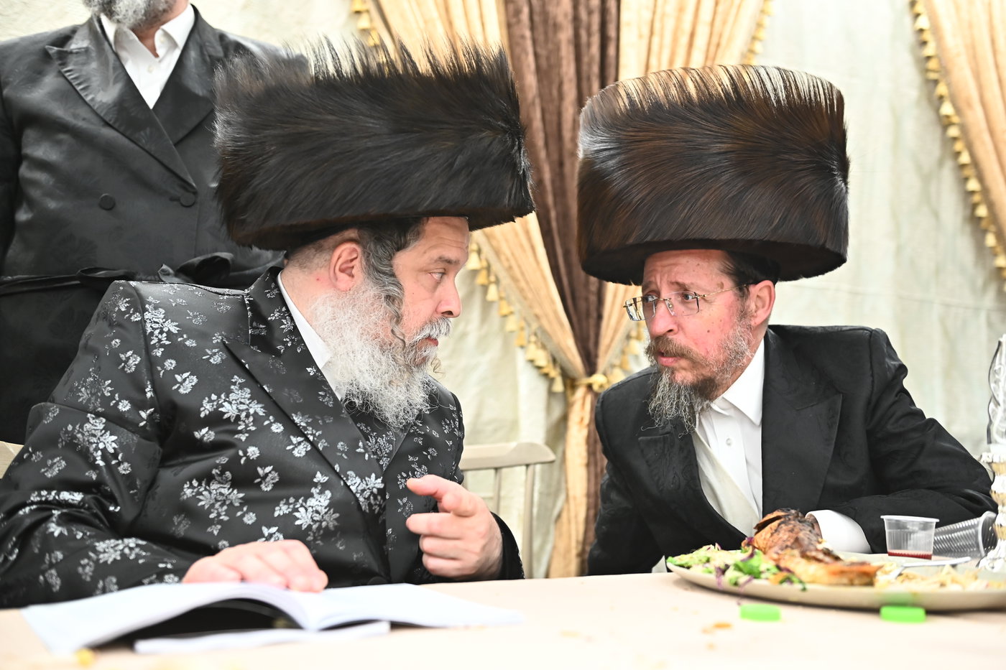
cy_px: 335
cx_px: 503
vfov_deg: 31.9
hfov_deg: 46.4
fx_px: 1173
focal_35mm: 42
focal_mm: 42
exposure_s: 1/200
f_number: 3.2
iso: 2000
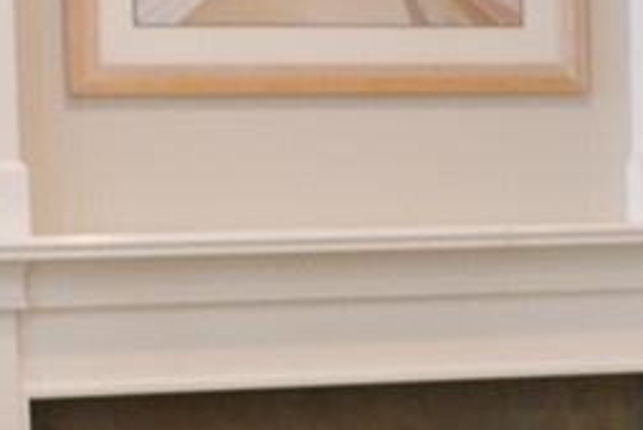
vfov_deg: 7.6
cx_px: 758
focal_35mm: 180
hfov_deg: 11.2
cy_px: 573
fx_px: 3219
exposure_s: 1/20
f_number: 3.5
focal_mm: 18
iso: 400
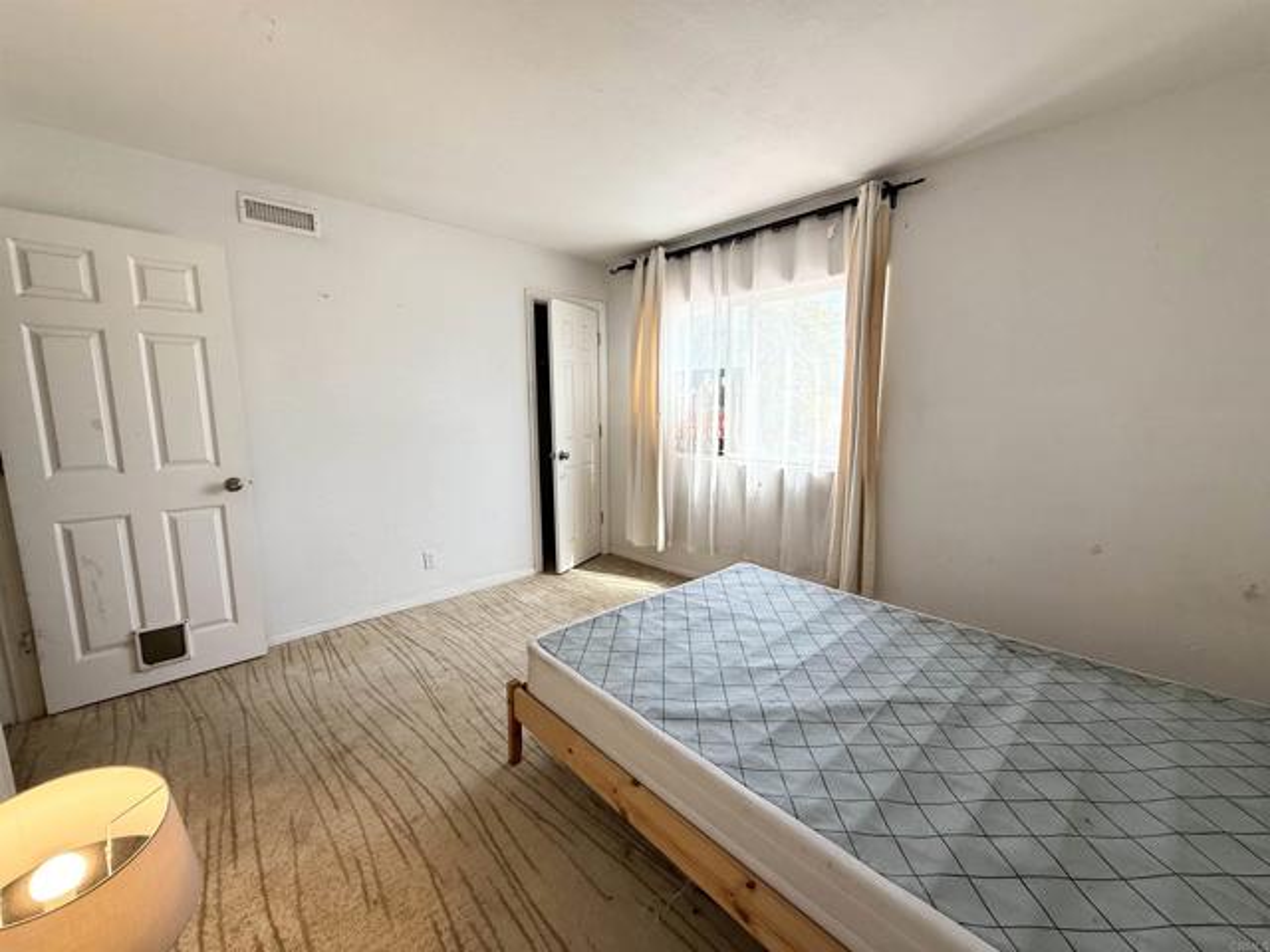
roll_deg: +0.2
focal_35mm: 14
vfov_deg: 85.7
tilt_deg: -8.0
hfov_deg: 102.1
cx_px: 635
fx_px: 514
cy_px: 476
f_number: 2.2
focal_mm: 2.22
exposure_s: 1/120
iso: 100
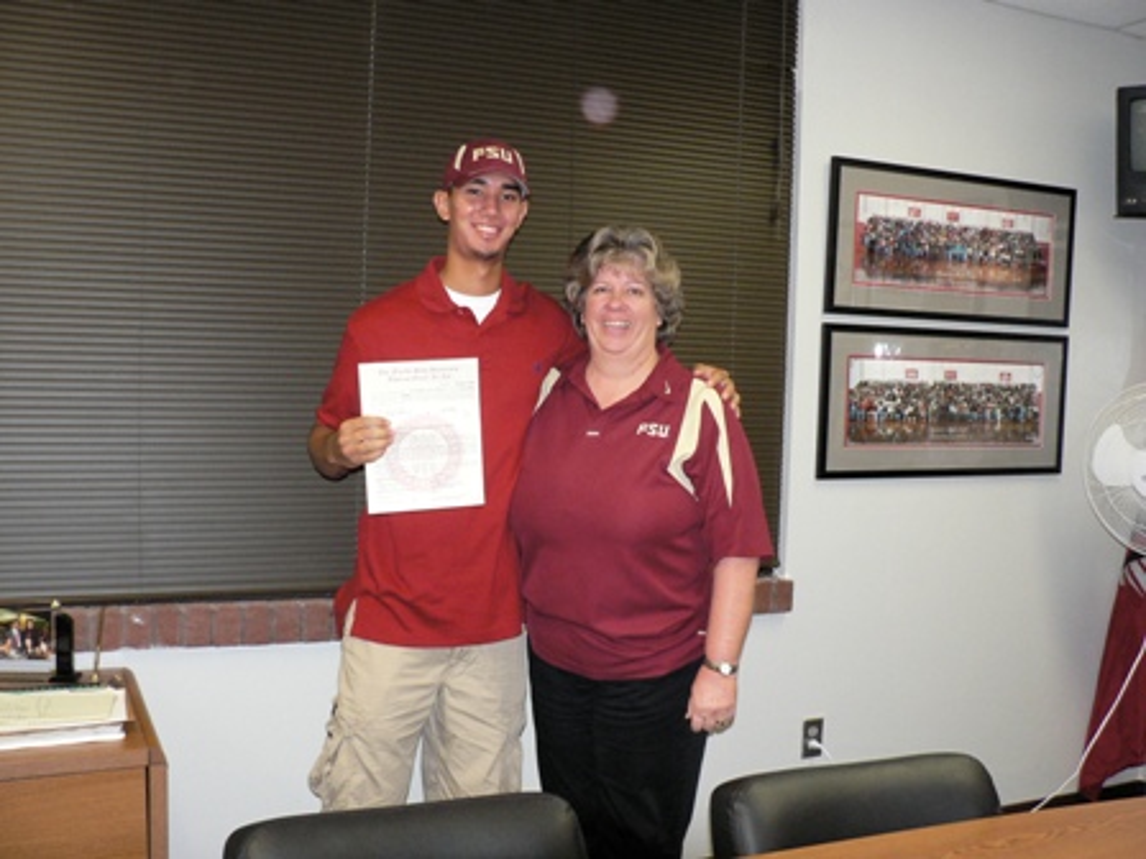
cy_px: 430
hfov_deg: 51.4
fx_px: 1192
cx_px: 573
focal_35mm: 36
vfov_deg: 39.7
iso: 300
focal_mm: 6
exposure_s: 1/60
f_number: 2.8
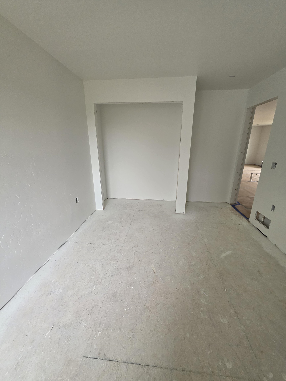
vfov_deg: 106.2
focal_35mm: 13
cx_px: 143
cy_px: 190
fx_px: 143
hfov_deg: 89.9
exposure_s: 1/120
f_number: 1.9
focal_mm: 2.2
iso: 250
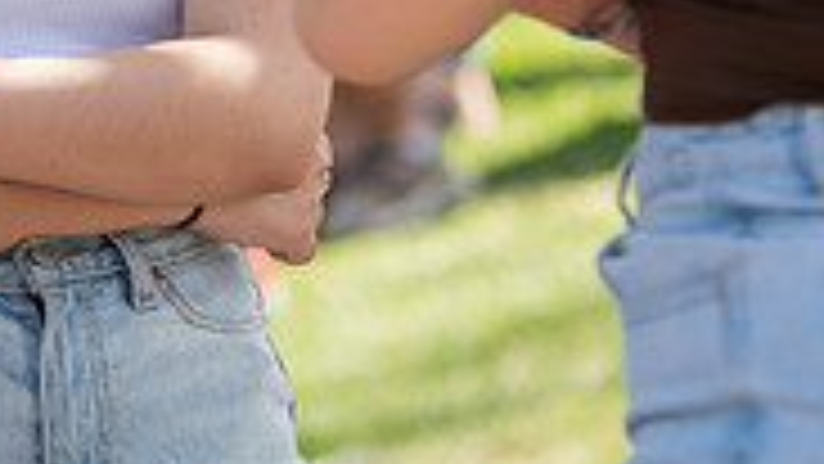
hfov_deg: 5.8
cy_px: -394
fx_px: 8107
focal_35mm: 371
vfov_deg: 3.3
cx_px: -126
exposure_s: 1/400
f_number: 3.5
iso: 160
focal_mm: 112
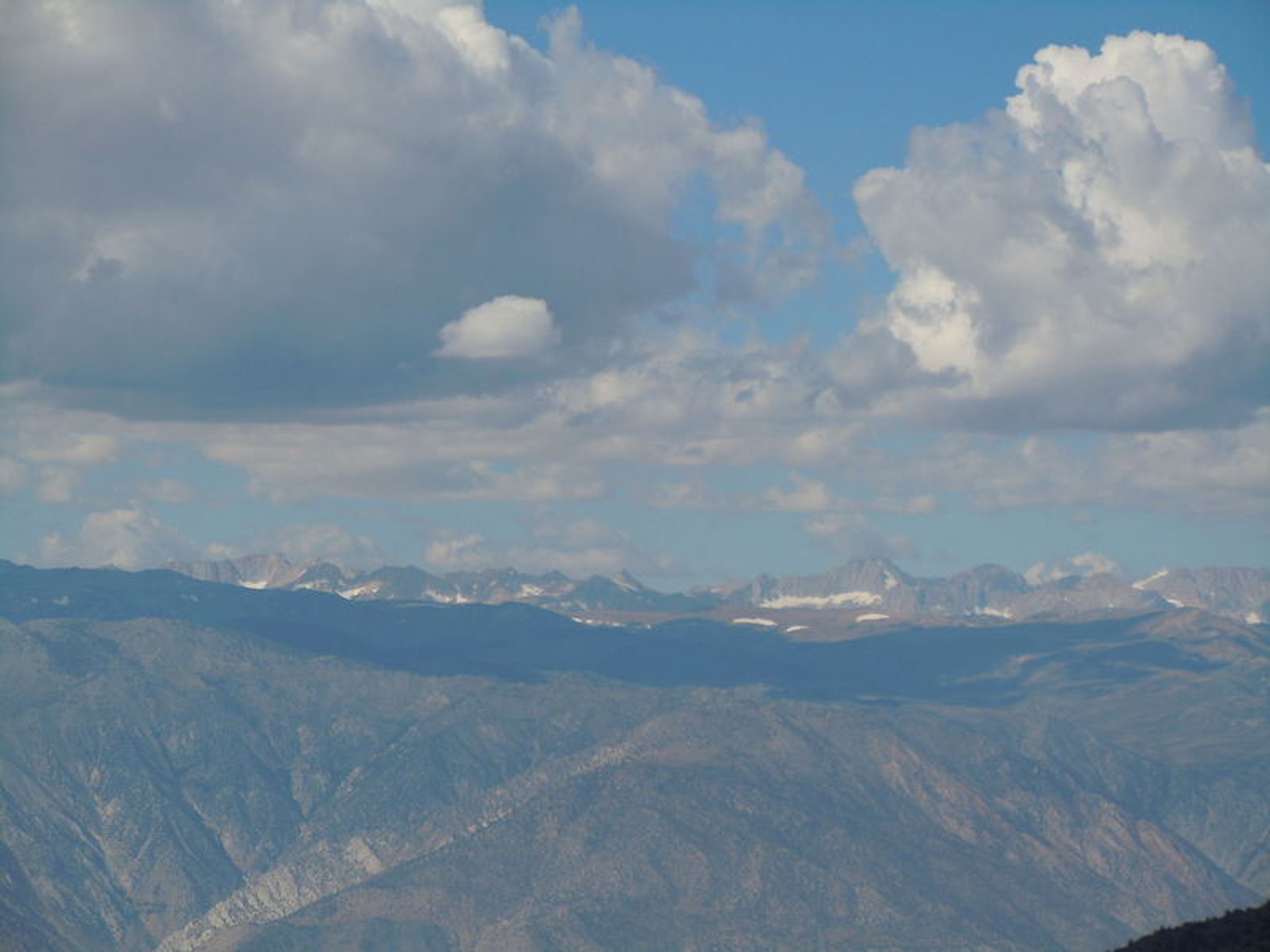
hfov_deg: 13.0
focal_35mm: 152
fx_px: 5577
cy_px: 476
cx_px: 635
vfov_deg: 9.8
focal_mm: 27.4
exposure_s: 1/320
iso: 100
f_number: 9.2
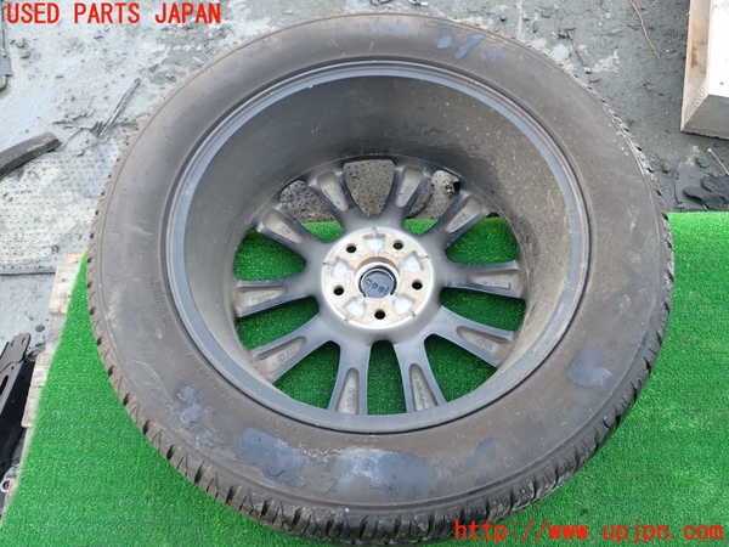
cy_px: 274
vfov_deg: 46.8
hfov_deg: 60.0
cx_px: 364
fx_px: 632
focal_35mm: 30
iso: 100
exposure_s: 1/100
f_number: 2.3
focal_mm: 5.4
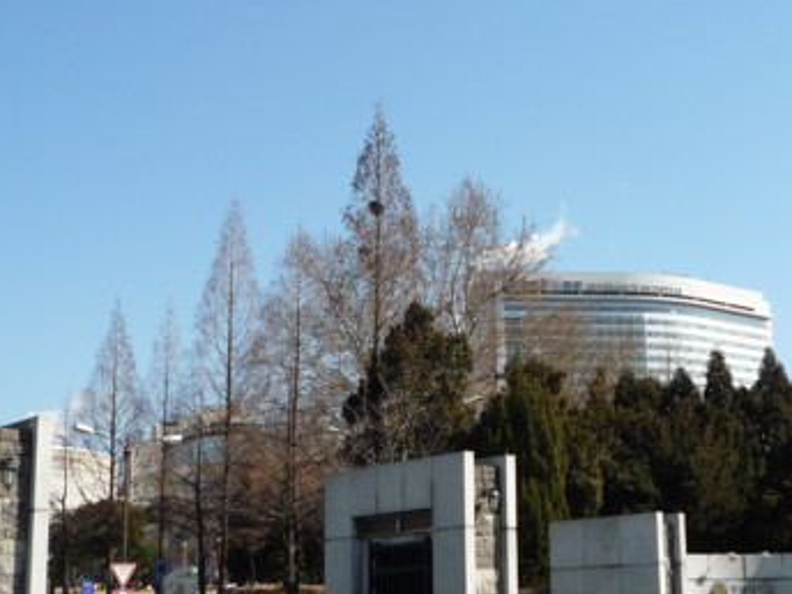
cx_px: 451
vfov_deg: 26.5
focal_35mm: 55
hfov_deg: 34.9
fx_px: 1258
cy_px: 375
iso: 100
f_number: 4
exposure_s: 1/640
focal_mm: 4.4
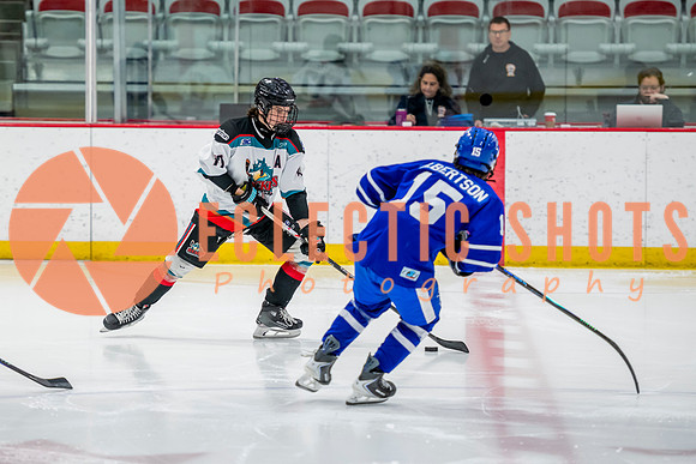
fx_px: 3841
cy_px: 216
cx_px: 272
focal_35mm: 199
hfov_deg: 10.4
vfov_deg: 6.9
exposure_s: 1/800
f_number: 3.2
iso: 1600
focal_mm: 145
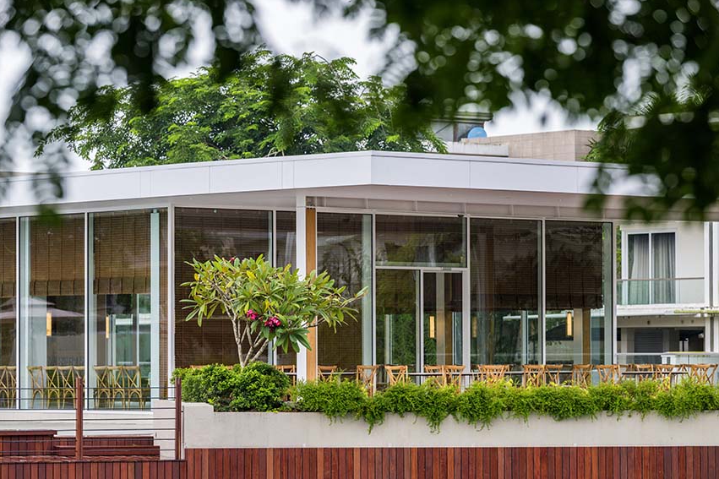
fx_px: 3155
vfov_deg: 8.7
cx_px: 344
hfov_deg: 13.0
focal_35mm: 158
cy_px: 267
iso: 250
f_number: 4.5
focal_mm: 140
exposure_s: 1/640
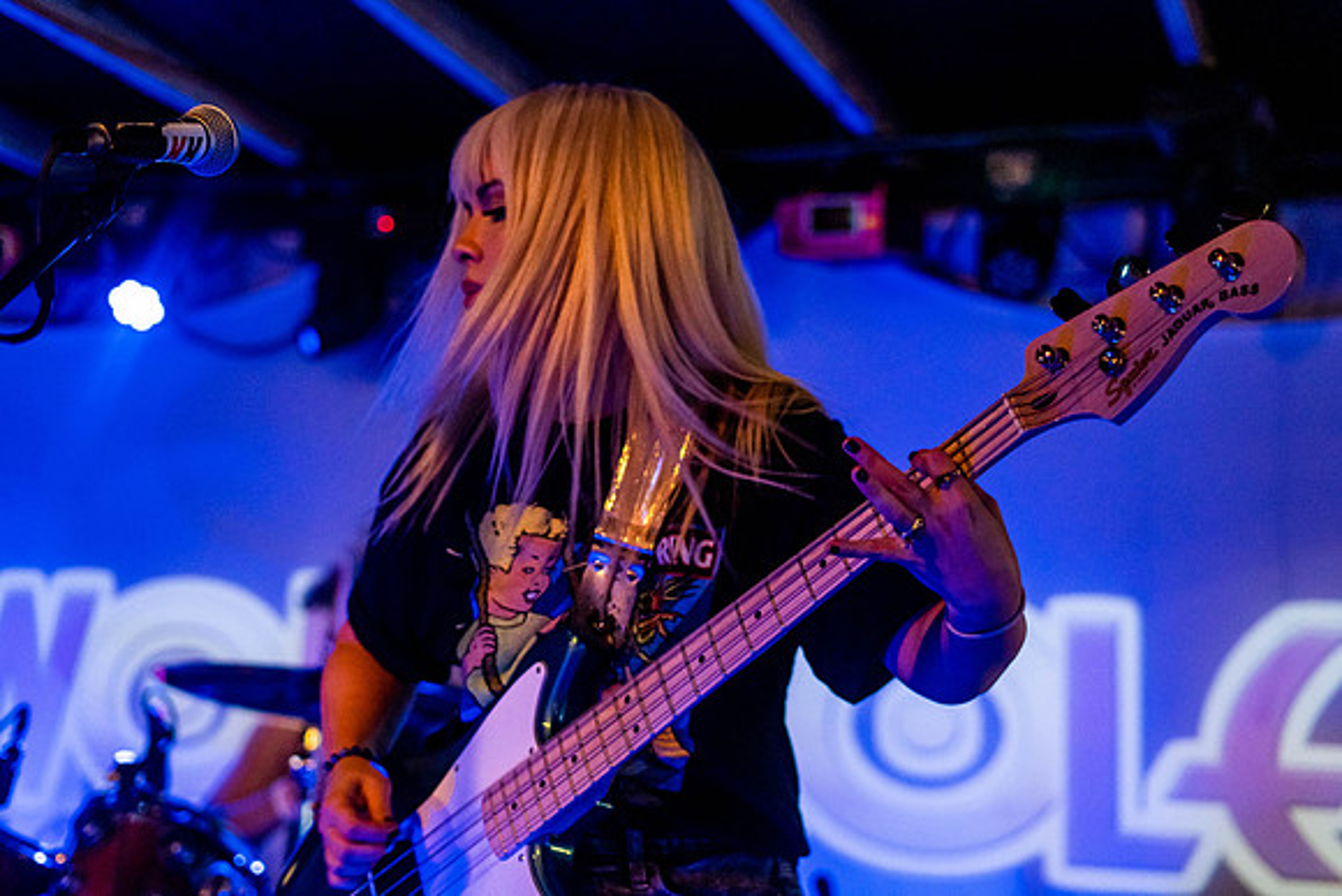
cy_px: 412
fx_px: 2026
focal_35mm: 54
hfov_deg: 36.6
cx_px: 727
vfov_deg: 24.9
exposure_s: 1/160
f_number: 2.2
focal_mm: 50
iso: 3200
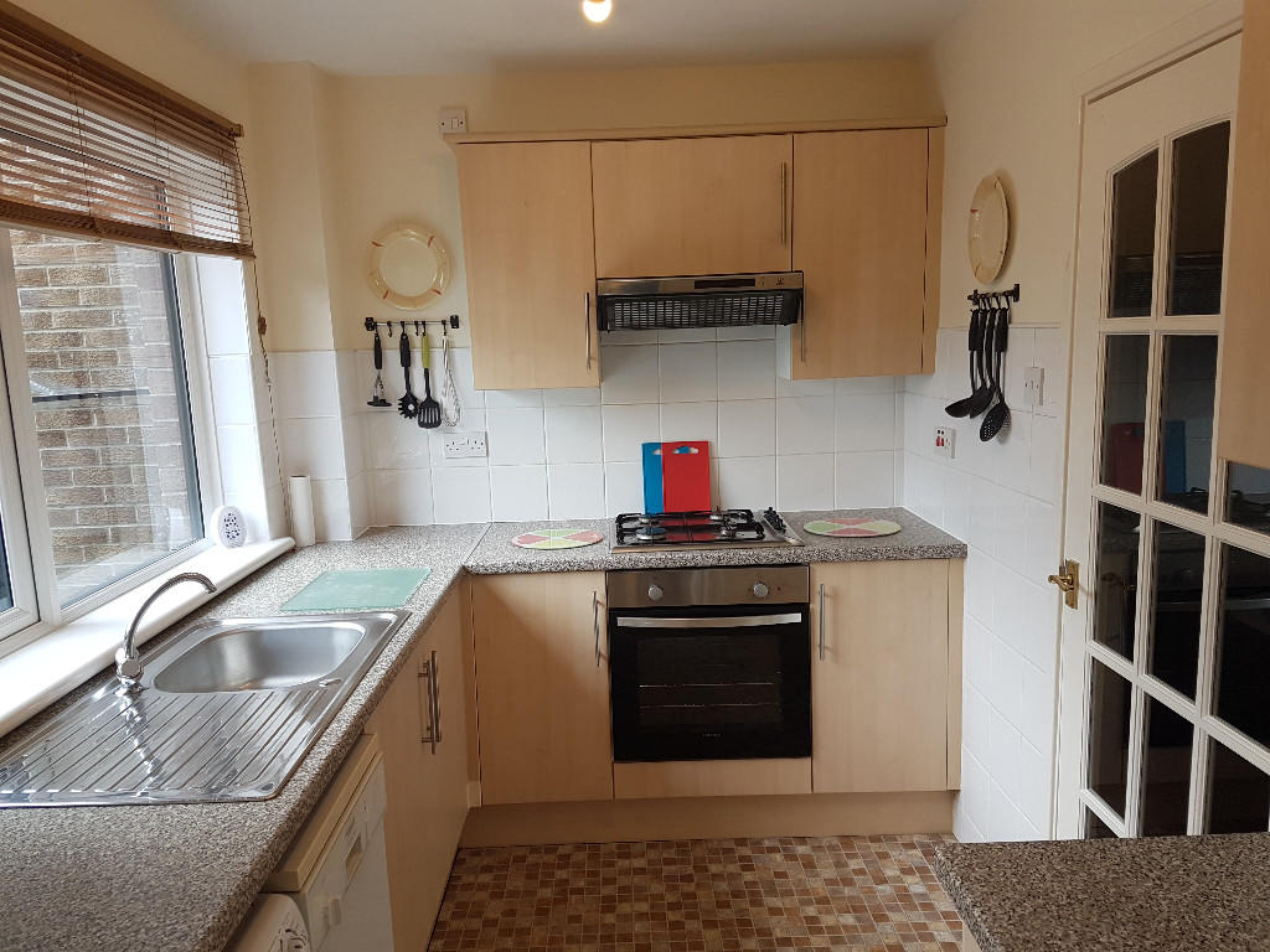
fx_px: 954
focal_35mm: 26
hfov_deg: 67.3
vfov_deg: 53.1
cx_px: 635
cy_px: 476
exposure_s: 1/100
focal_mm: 4.2
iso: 50
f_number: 1.7
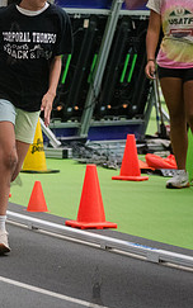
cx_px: -150
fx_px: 1640
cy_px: 103
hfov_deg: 6.6
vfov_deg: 10.7
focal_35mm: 195
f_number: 4
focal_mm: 80
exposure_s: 1/1000
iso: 6400
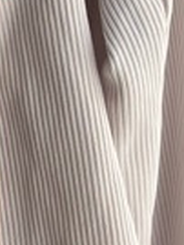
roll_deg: +8.2
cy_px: -46
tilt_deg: -13.1
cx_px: -410
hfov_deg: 6.8
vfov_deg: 10.0
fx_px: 1371
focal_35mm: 194
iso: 40
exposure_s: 1/193
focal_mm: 5.1
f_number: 1.6
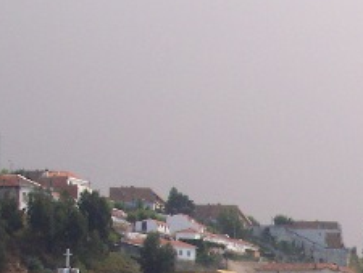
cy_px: 418
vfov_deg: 10.6
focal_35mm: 135
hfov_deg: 13.9
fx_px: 1416
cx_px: 511
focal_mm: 8
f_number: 4.8
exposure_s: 1/700
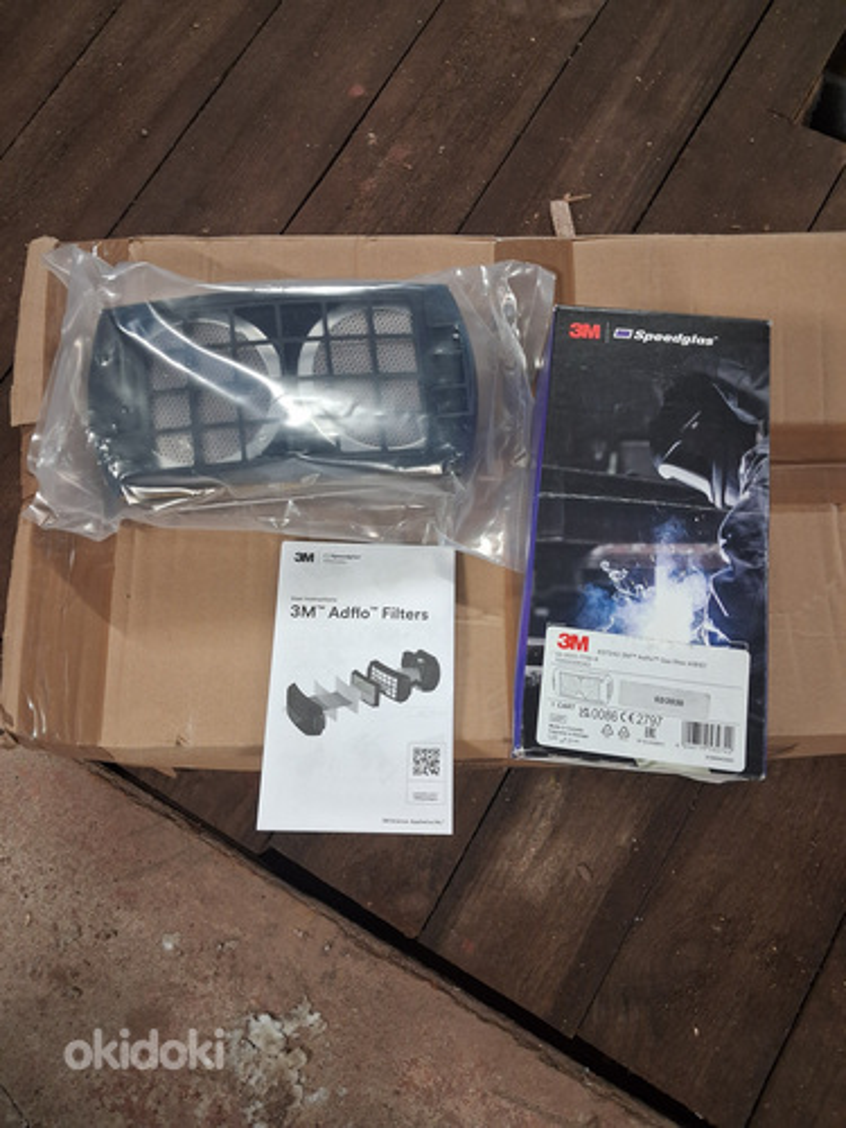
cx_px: 423
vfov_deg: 65.3
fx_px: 880
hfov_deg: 51.4
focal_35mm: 27
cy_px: 564
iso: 250
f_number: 1.8
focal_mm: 4
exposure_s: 1/50
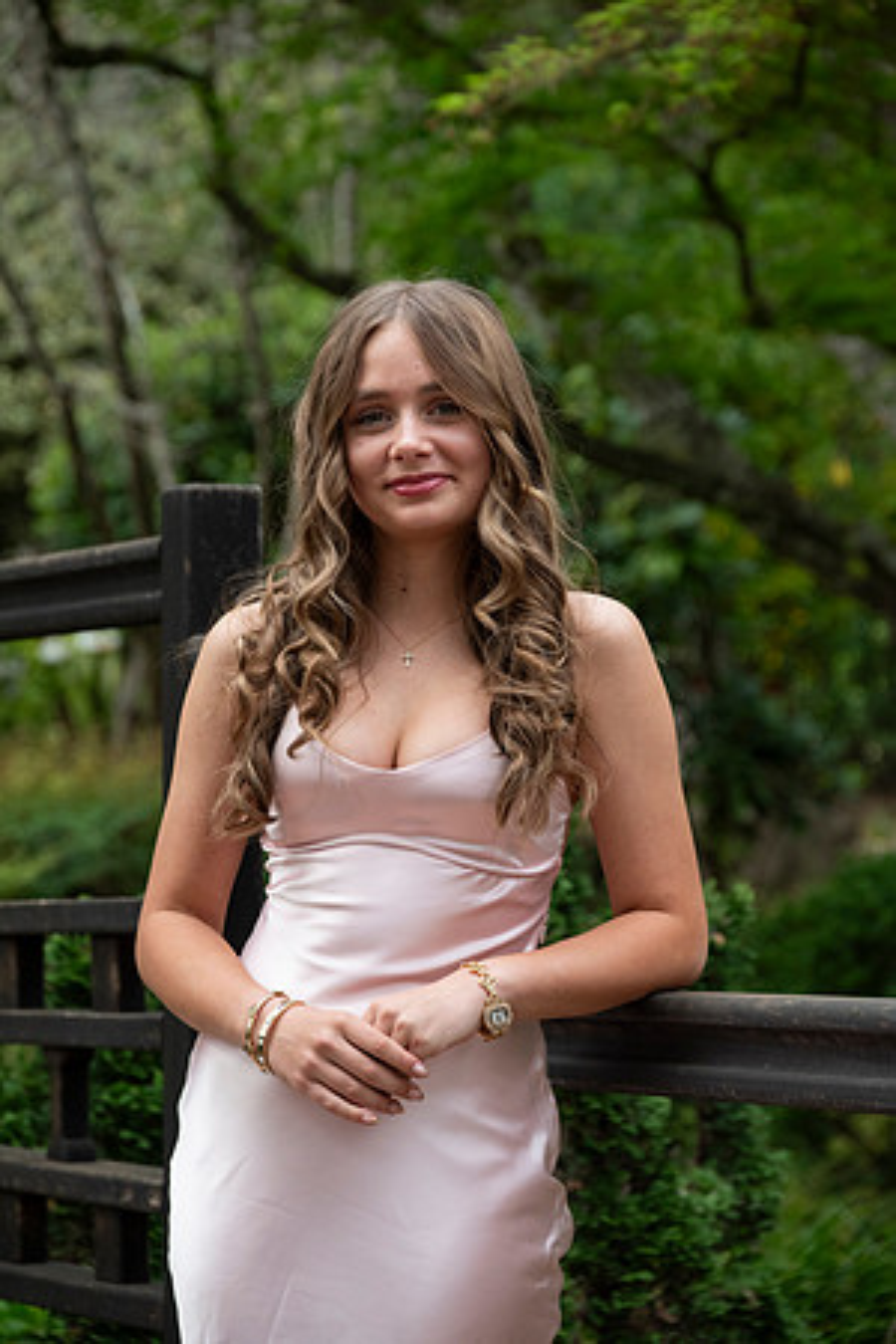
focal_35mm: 140
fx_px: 5226
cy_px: 672
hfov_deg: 9.8
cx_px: 448
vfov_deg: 14.7
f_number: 6.3
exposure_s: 1/800
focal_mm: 140
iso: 1250
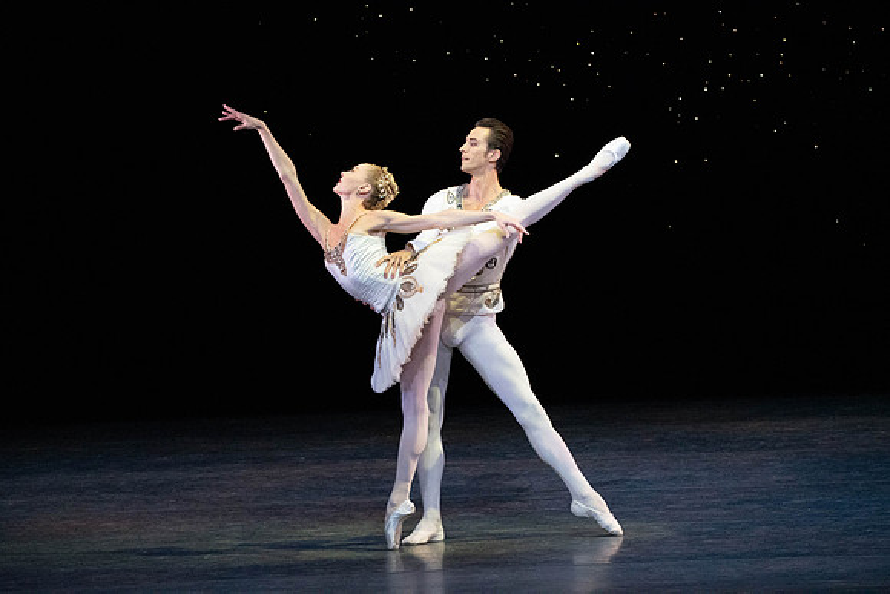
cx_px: 445
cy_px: 297
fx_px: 8457
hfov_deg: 6.0
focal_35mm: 342
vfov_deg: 4.0
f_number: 11
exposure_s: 1/400
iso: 20000
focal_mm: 342
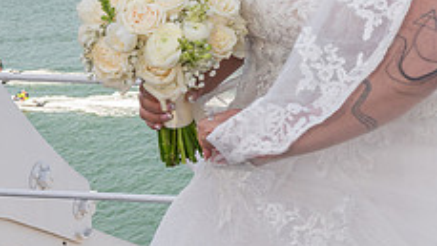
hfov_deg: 16.9
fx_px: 1333
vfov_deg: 10.3
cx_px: 659
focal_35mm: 115
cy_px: -105
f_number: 9
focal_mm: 33.5
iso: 200
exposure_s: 1/200
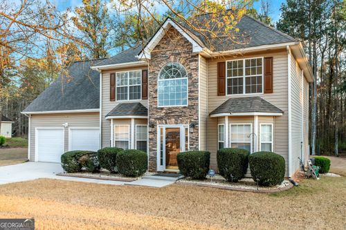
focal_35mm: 30
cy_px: 115
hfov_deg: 61.9
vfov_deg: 43.6
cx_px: 173
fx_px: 288
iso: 3200
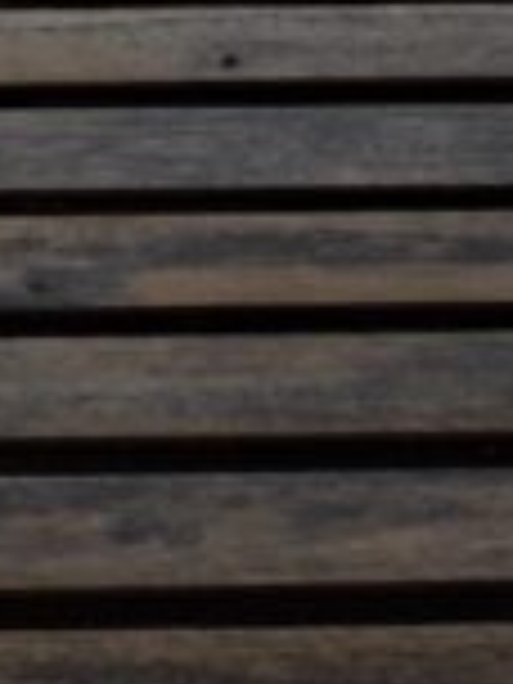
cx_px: 171
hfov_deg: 9.6
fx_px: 3063
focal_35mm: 155
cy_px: -1224
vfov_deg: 10.1
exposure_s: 1/7622
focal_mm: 6.5
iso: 64
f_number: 1.4
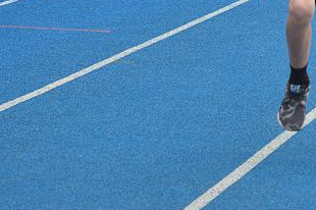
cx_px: 306
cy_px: -64
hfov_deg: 7.1
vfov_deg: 4.7
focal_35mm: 288
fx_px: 2525
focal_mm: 70
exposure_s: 1/500
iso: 640
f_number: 5.6
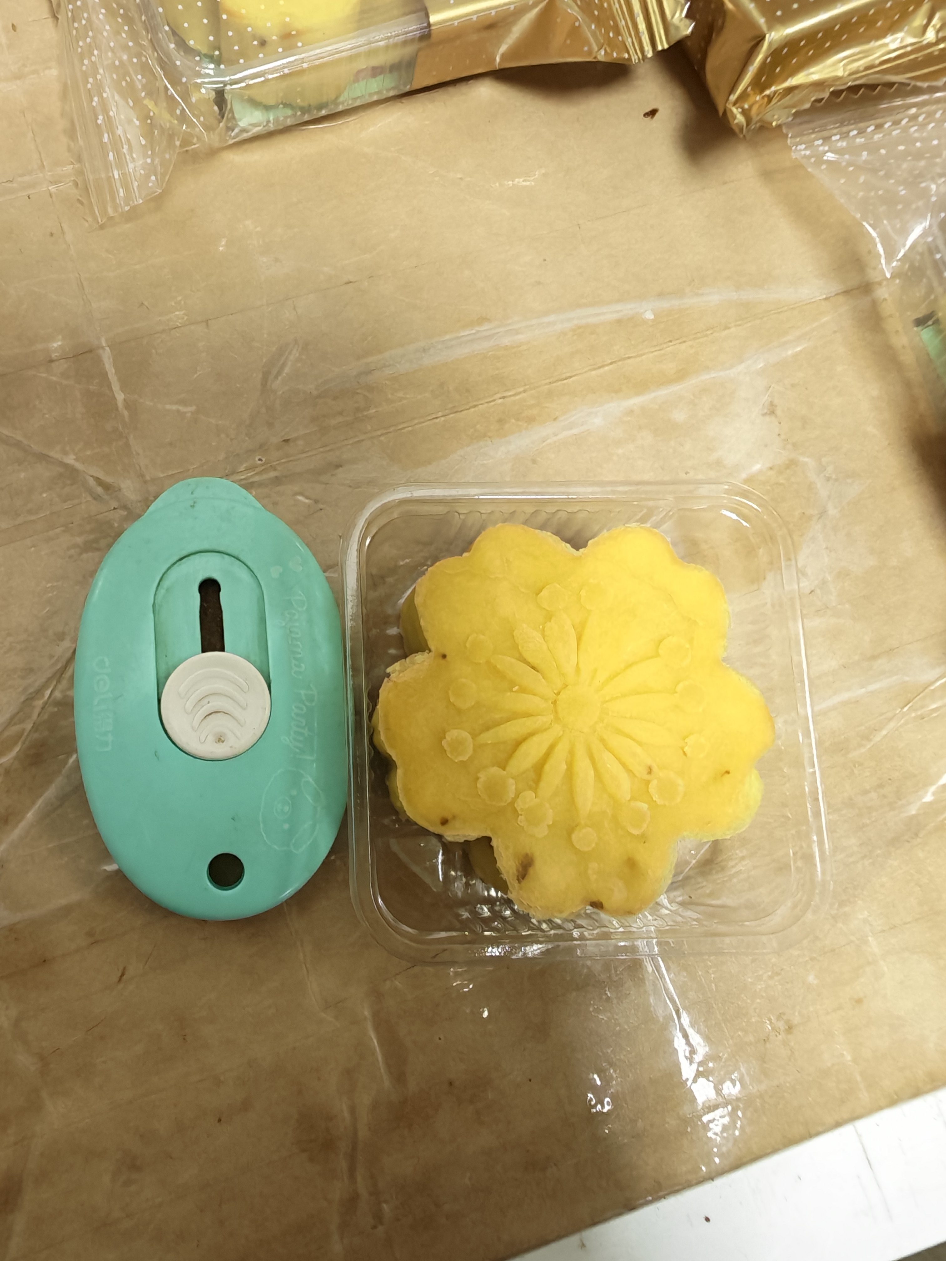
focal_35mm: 24
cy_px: 630
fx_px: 875
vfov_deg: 71.6
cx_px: 473
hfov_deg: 56.8
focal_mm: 1.82
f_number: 2
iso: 400
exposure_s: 1/33
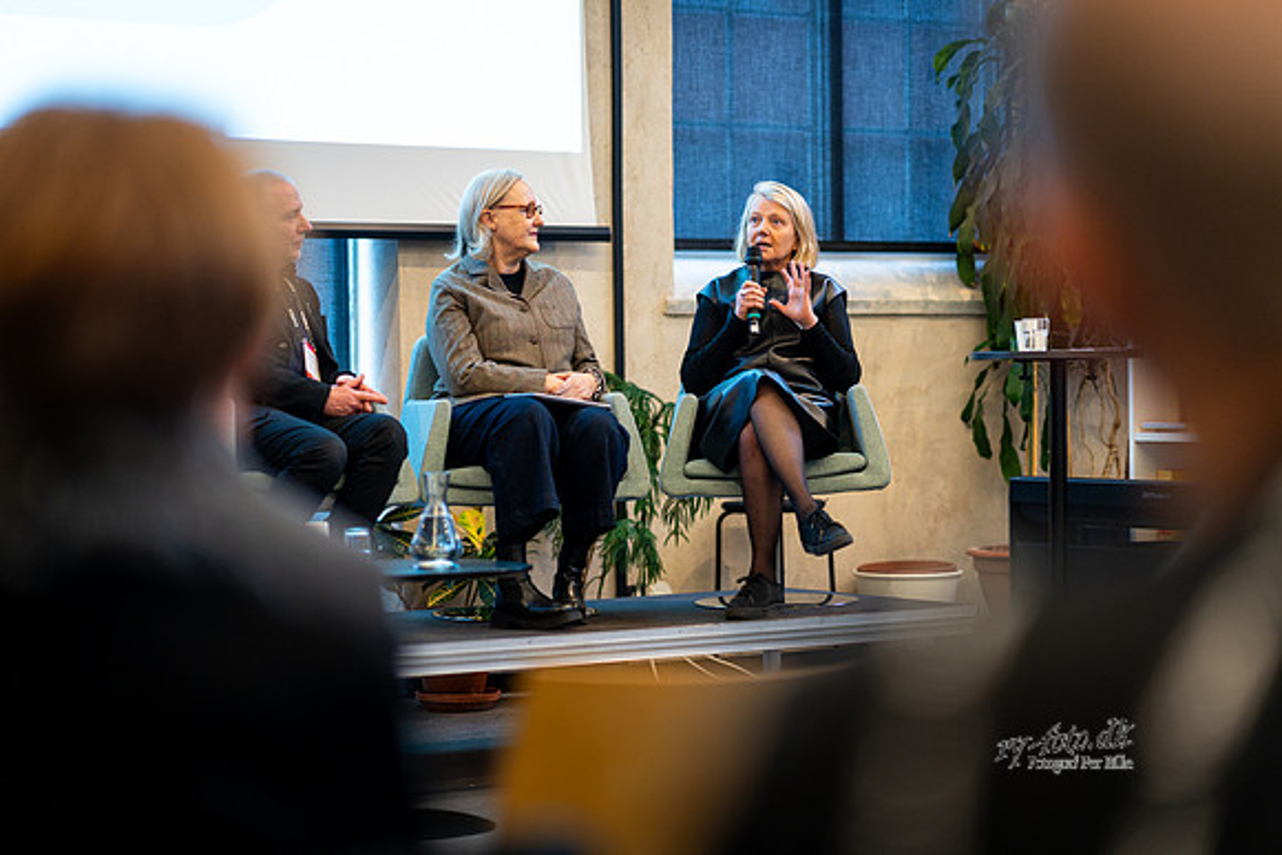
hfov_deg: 23.9
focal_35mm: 85
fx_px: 3028
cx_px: 641
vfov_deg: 16.1
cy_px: 428
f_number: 1.4
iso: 500
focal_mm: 85
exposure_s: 1/160
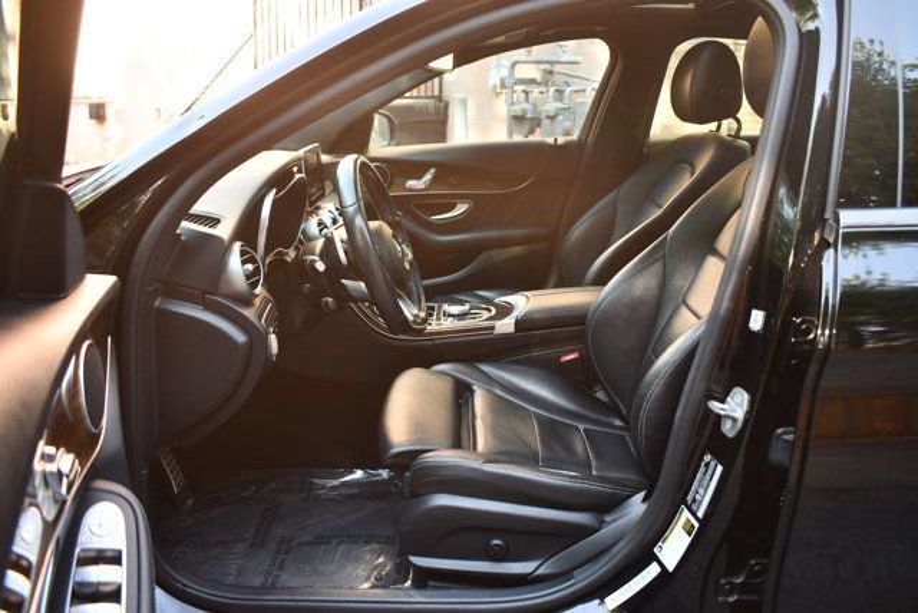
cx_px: 459
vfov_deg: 43.6
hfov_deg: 61.9
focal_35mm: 30
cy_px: 306
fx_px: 765
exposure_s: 1/200
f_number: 3.5
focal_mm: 20
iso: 800
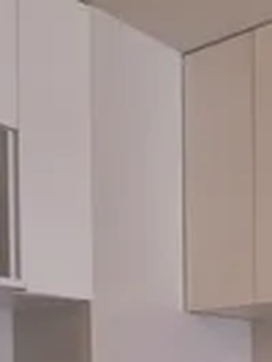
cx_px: 180
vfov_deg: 25.2
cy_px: 392
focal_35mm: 72
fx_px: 753
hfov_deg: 20.4
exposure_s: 1/60
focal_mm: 6.9
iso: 125
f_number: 1.8
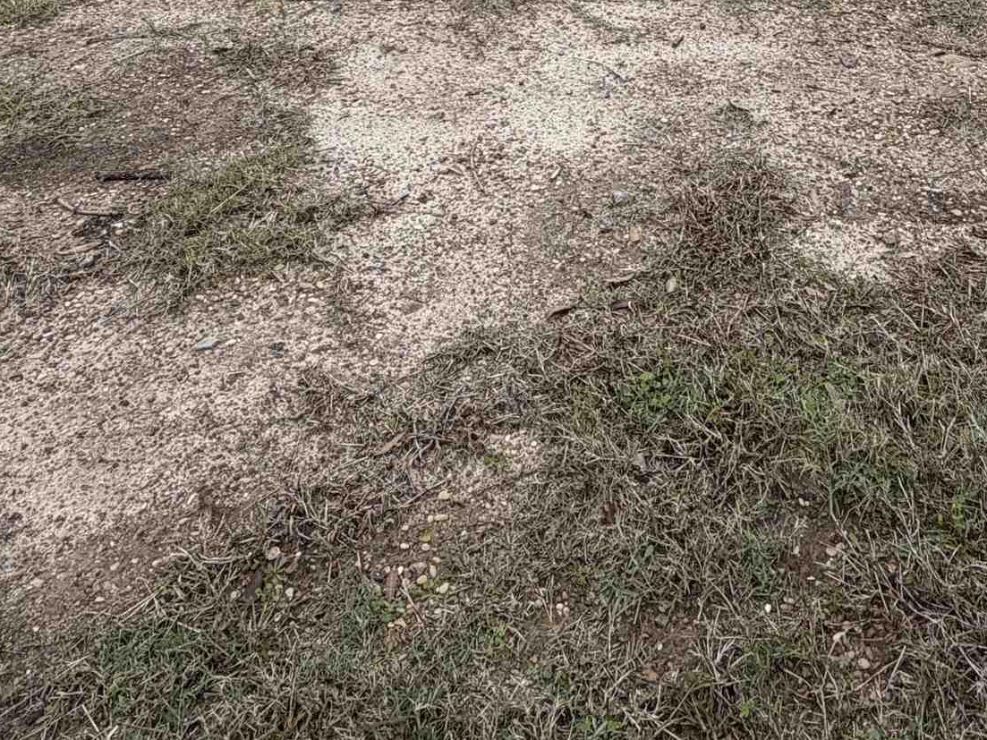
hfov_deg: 46.7
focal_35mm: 39
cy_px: -244
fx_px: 1112
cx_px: 699
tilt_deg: -10.8
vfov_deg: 29.1
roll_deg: -1.7
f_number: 2.2
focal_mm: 2.22
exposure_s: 1/479
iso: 64
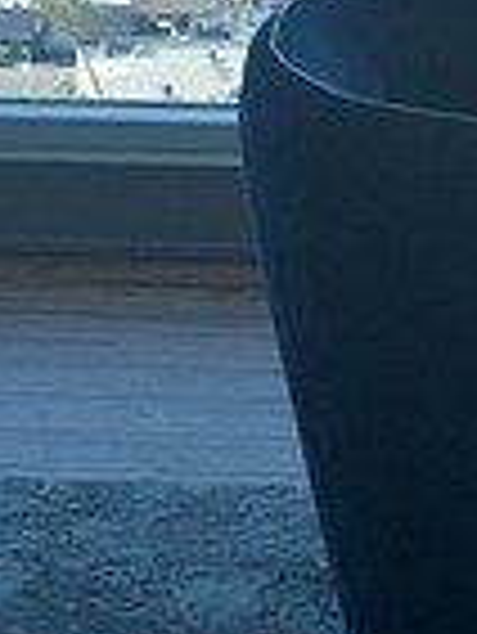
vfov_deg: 10.8
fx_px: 3192
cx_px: -306
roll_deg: -0.7
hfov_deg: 8.3
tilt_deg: -4.9
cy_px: -378
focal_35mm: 174
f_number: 1.78
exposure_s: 1/1433
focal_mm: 6.86
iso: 50
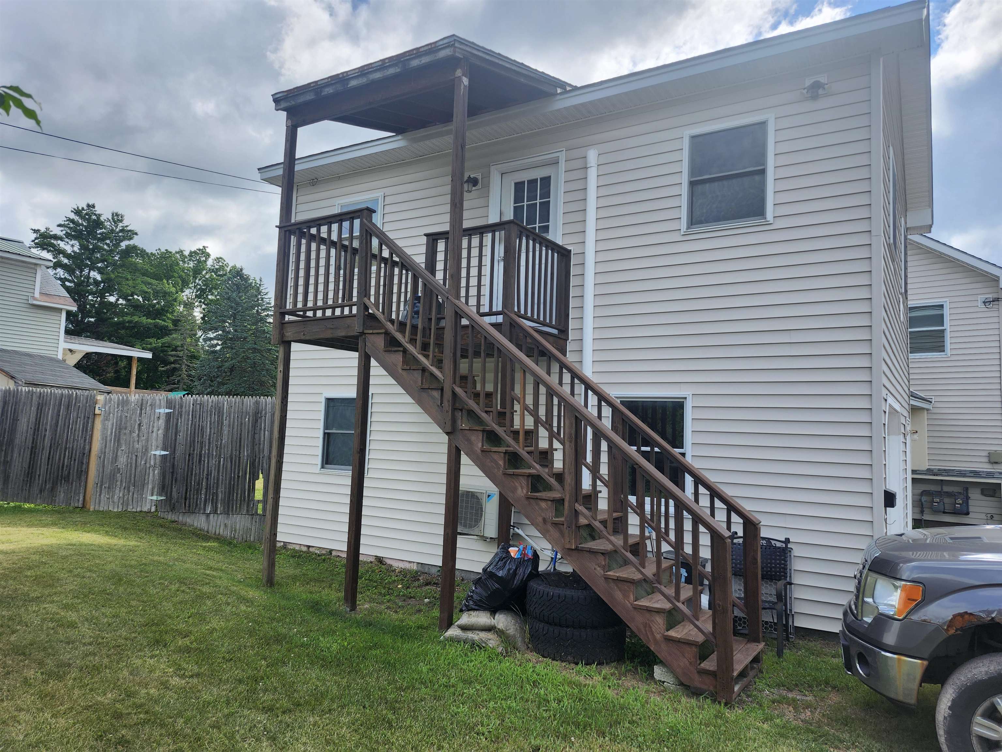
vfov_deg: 58.9
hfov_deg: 73.9
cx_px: 501
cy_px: 376
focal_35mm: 23
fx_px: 666
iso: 25
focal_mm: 5.54
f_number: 1.8
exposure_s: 1/1102
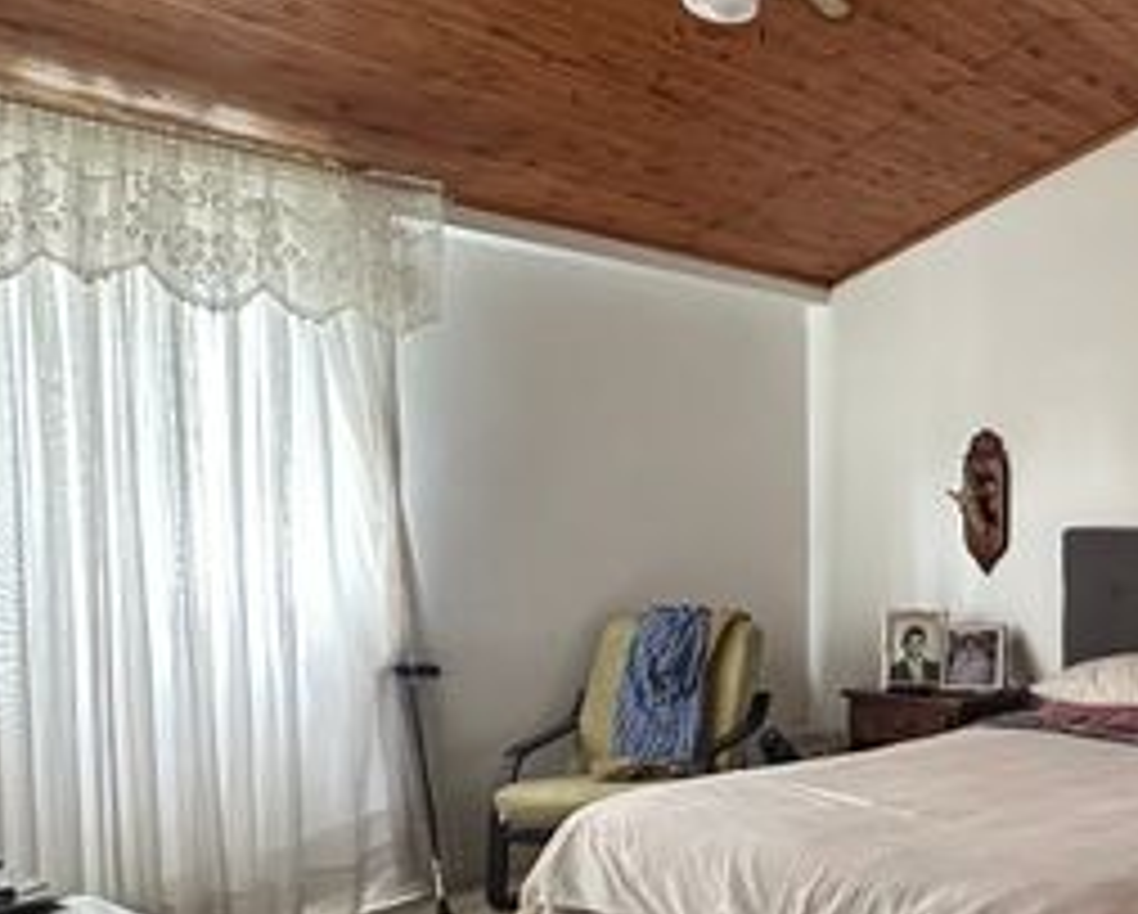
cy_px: 603
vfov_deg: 40.7
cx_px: 1172
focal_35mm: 36
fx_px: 1214
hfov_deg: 42.4
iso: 640
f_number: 2.2
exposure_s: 1/60
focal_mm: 2.22
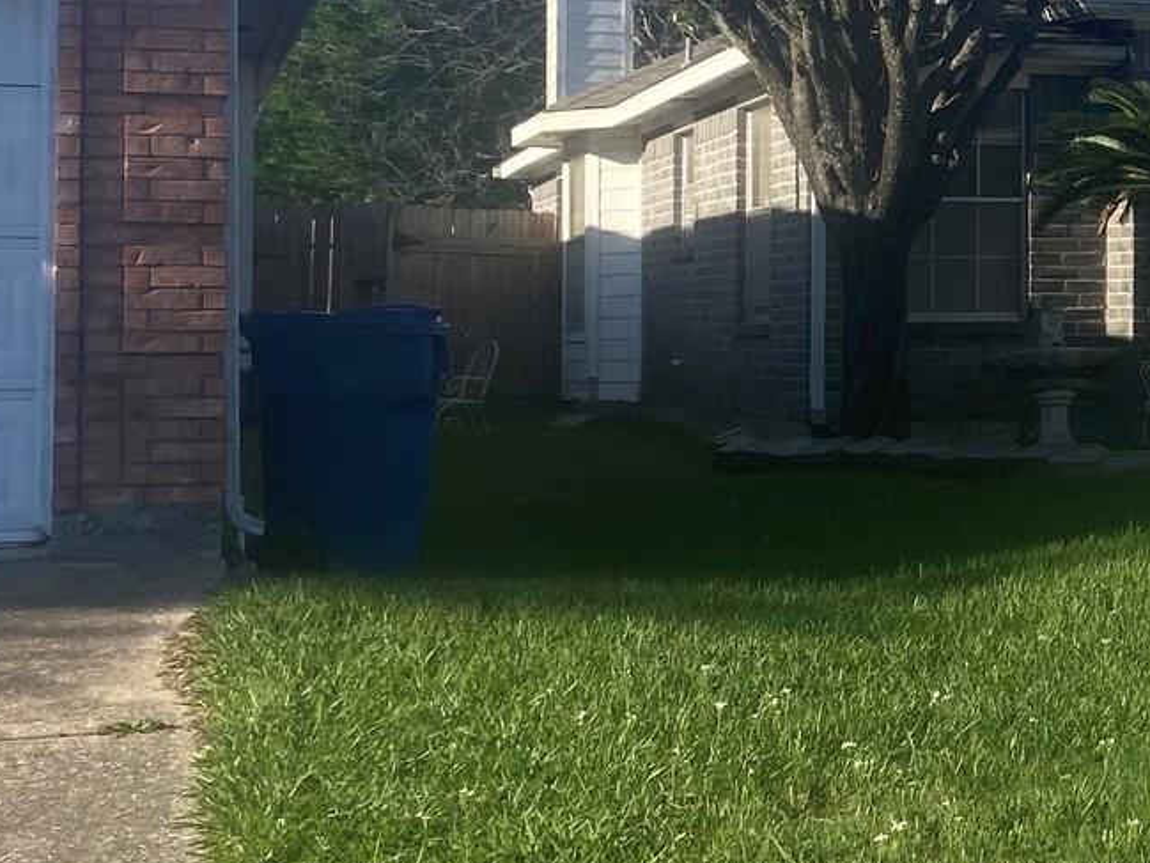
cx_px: 1535
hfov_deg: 21.4
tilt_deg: +0.4
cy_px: 237
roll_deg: +0.4
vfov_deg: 17.9
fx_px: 2725
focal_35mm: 82
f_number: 1.8
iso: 32
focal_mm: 4.25
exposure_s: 1/1866
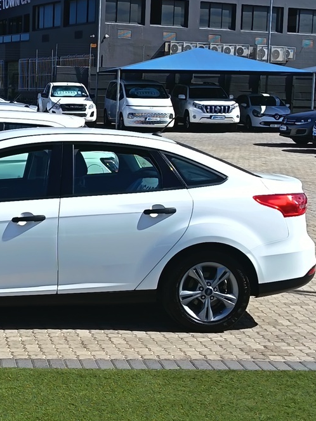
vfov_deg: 26.3
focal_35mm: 74
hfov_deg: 19.4
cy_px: 190
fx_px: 901
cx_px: 7
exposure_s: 1/951
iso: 100
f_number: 1.75
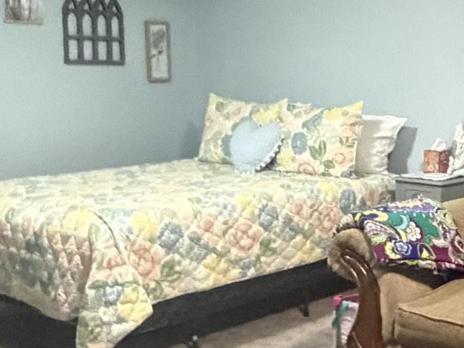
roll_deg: -0.3
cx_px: 430
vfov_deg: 21.9
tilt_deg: -7.4
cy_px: 187
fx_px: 898
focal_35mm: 67
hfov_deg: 27.8
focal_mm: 2.22
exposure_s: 1/60
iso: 1250
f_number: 2.2
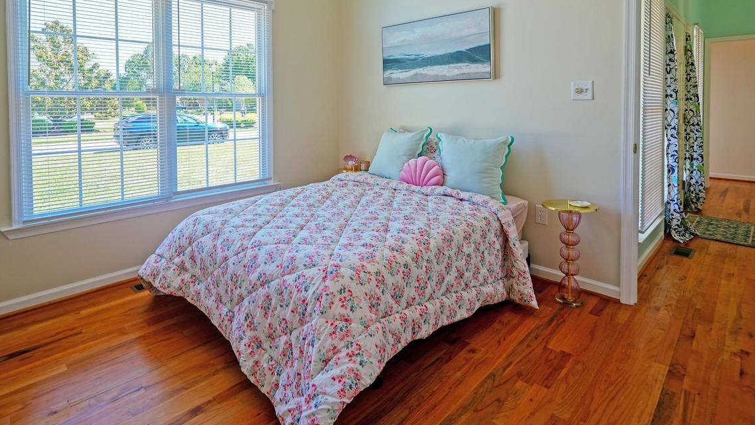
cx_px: 356
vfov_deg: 53.8
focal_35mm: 20
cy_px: 116
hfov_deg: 86.5
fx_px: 400
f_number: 4.5
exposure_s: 1/80
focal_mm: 10
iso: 100
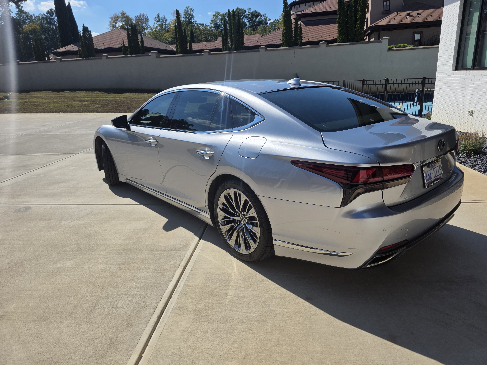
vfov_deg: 58.9
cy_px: 182
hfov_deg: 73.9
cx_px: 244
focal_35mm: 23
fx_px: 324
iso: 64
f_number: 1.7
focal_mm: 6.3
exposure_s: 1/7944
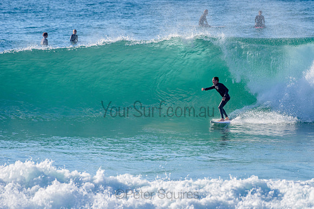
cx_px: 193
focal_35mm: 613
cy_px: 98
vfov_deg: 2.2
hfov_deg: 3.4
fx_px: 5350
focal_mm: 500
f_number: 5.6
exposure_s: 1/2000
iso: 200
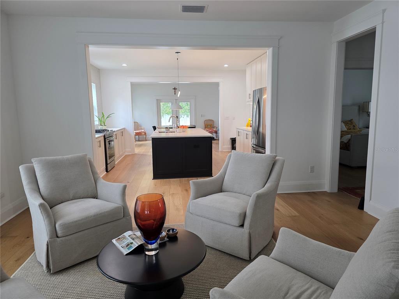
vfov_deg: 58.9
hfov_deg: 73.9
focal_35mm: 23
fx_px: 265
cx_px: 200
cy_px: 150
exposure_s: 1/120
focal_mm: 6.3
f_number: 1.7
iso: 200
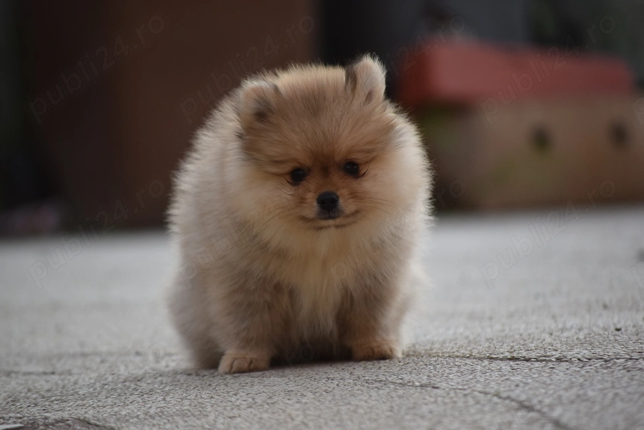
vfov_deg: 5.2
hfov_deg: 7.8
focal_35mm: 262
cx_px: 322
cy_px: 215
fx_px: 4696
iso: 800
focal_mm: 175
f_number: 5.3
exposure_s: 1/800
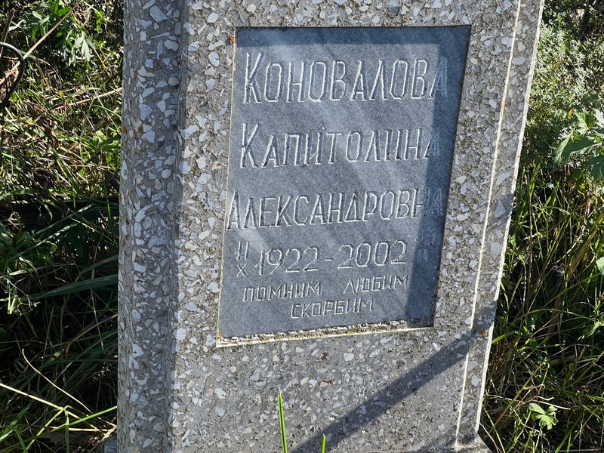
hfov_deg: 25.3
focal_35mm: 77
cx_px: 302
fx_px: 1344
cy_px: 226
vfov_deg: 19.1
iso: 32
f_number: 2.8
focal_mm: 9
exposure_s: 1/244
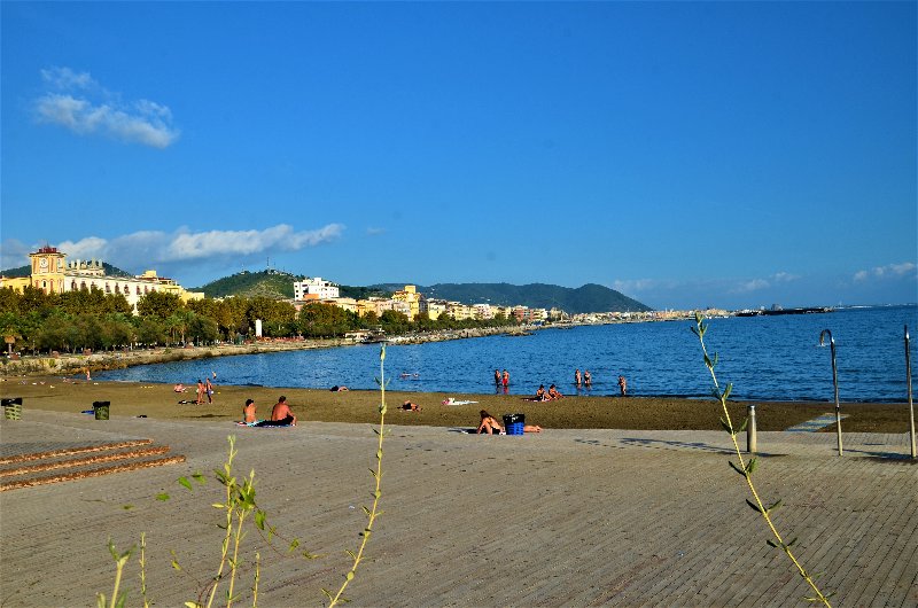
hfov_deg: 59.6
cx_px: 459
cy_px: 304
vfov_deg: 41.5
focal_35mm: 32
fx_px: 802
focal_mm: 21
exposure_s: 1/125
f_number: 11
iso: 180
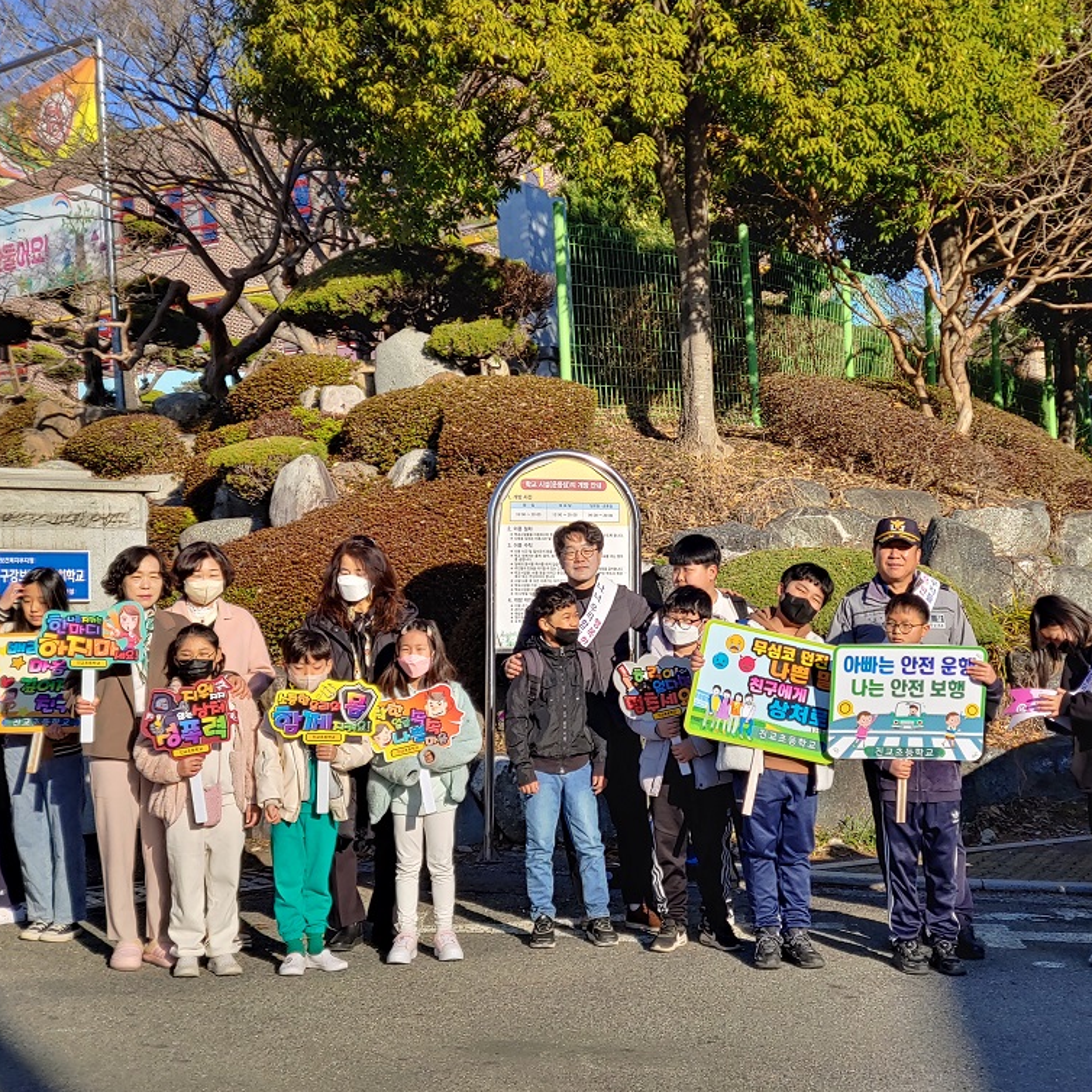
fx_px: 2141
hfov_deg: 28.5
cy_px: 542
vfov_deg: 28.6
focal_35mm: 60
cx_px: 702
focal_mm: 5.88
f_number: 2.4
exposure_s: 1/781
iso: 50
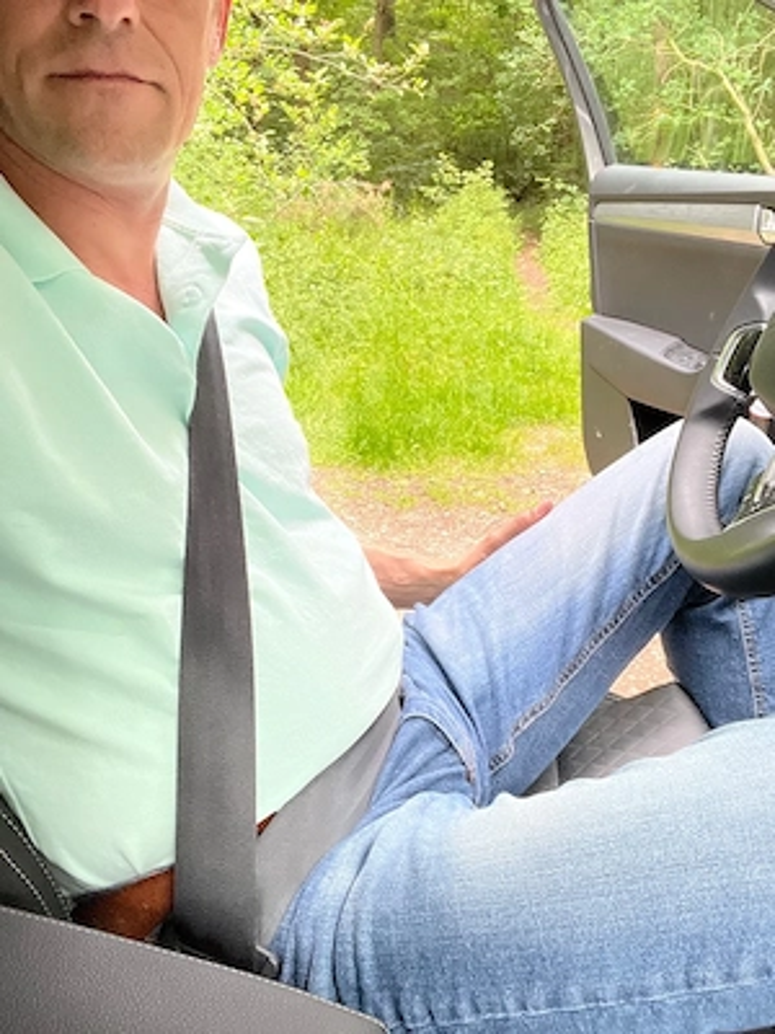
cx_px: 388
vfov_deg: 60.0
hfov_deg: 46.8
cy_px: 517
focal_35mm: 30
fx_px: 896
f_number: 2.2
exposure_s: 1/60
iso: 125
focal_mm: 2.71
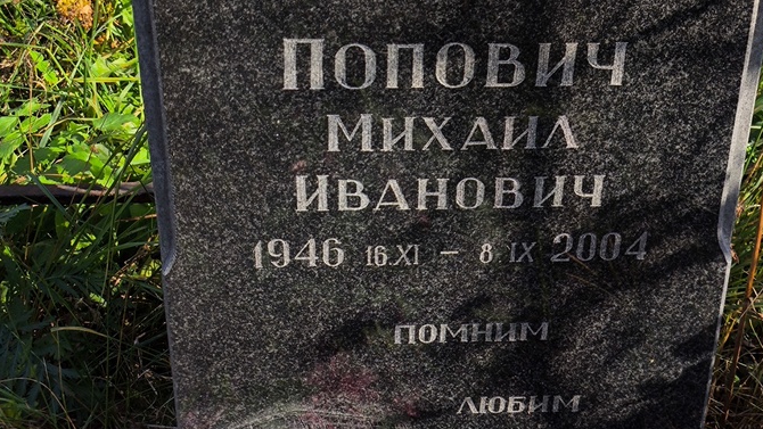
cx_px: 444
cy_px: 102
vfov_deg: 18.4
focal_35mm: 65
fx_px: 1315
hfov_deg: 32.3
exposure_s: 1/811
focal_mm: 4.71
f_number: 1.7
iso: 50
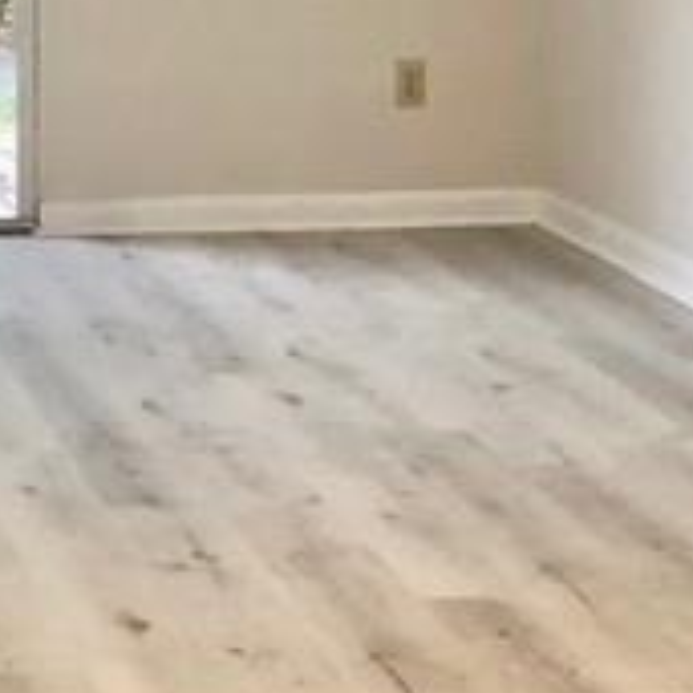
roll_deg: +1.2
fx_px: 3352
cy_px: 97
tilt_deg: -7.1
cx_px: -474
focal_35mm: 148
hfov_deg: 11.1
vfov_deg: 11.7
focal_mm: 3.99
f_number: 1.8
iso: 40
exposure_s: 1/30
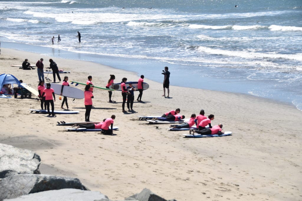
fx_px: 780
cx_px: 151
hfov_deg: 21.9
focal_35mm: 93
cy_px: 100
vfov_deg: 14.7
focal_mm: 62
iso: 200
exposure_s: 1/800
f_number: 7.1
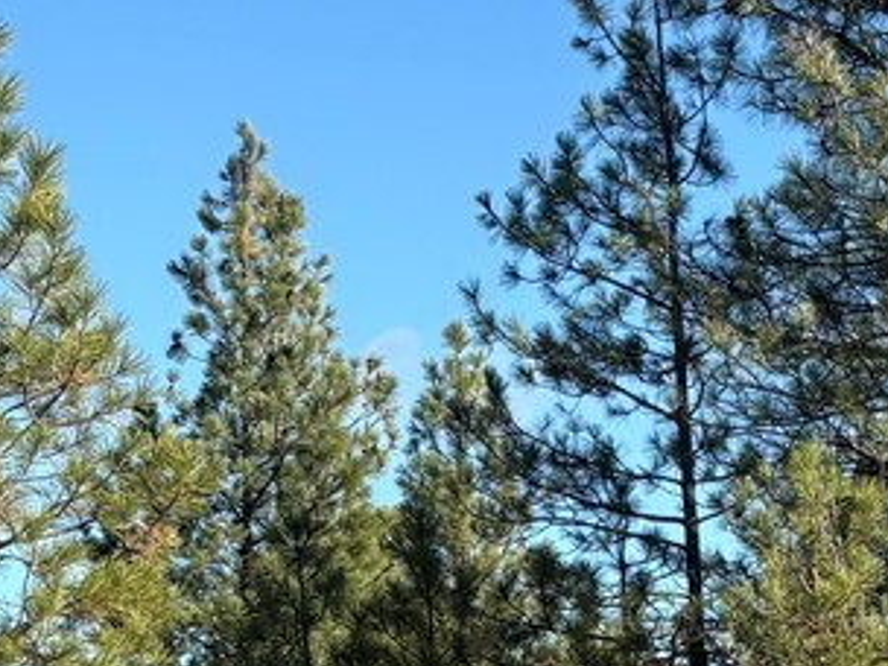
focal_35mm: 137
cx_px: 558
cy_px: 932
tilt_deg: +0.1
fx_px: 3514
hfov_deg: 14.4
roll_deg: +1.1
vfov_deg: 10.5
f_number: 1.6
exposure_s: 1/1953
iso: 50
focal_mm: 5.96
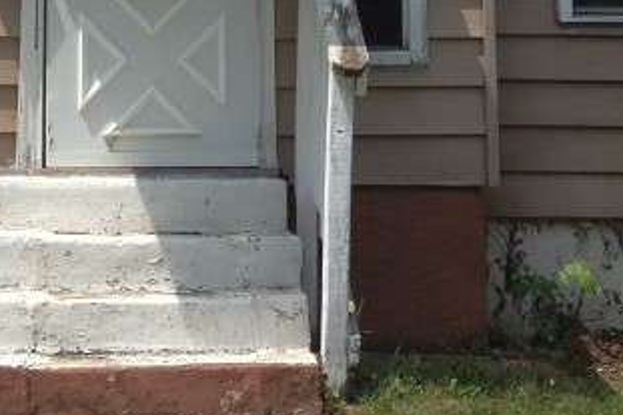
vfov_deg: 11.7
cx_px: 154
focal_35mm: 113
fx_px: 1954
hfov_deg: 18.0
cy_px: -166
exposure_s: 1/1550
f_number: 2.4
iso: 80
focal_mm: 4.13
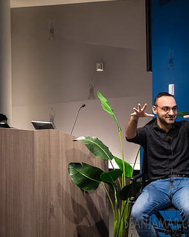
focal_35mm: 94
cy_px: 118
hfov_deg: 16.2
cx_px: 164
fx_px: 658
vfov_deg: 20.4
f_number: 4
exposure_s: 1/200
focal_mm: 62
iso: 6400
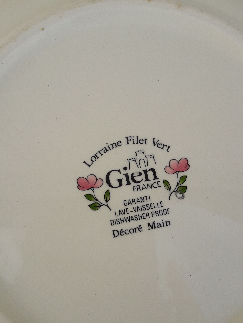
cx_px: 122
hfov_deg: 49.7
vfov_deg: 63.4
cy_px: 162
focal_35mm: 28
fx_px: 262
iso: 40
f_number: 1.9
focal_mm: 3.7
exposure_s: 1/359
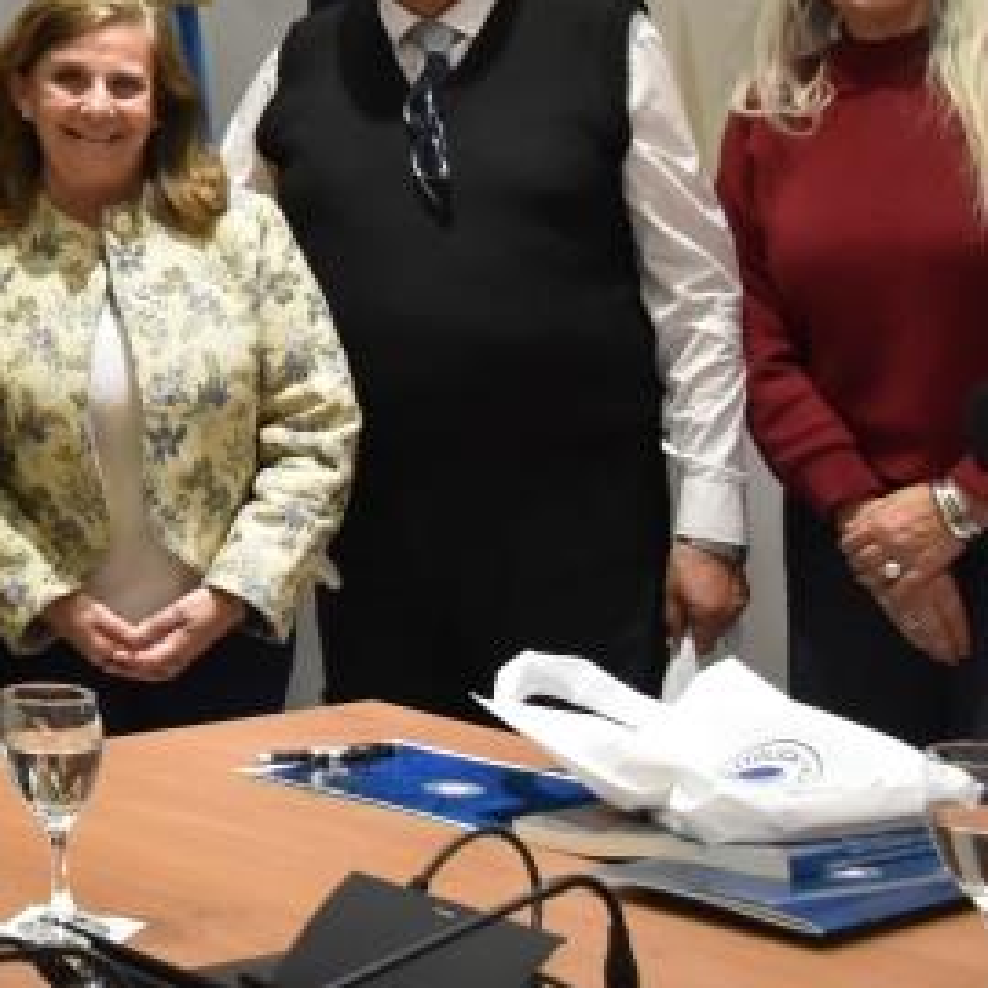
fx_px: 2809
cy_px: -221
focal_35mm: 87
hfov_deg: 17.2
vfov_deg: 18.8
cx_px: -651
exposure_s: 1/80
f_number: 4.5
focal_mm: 18
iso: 1600
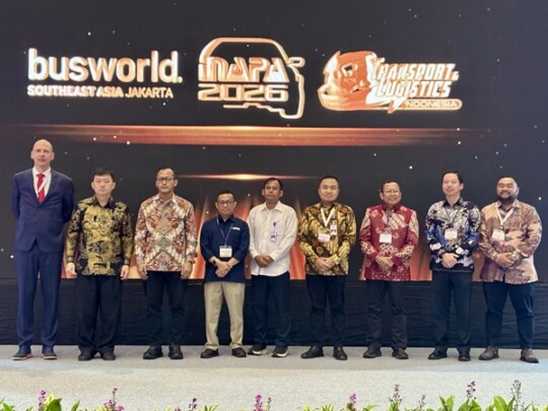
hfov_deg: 36.8
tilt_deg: +1.6
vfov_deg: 28.0
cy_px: 206
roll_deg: +0.6
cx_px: 274
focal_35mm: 52
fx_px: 823
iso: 400
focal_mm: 5.96
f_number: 1.6
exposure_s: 1/25
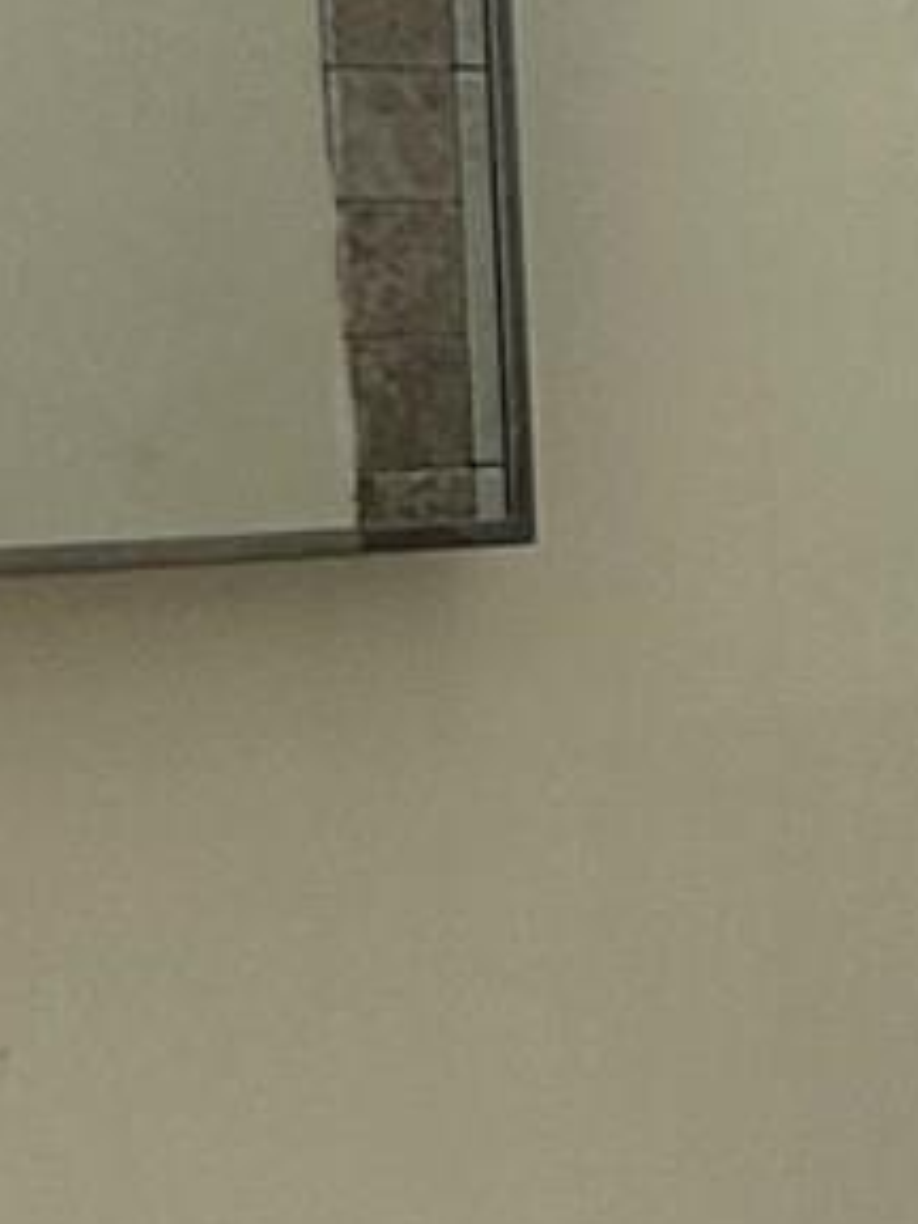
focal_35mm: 112
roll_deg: -0.3
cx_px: 2036
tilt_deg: -4.2
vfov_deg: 17.6
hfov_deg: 11.4
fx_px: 3960
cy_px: 638
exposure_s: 1/120
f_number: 2.2
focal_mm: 2.22
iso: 80
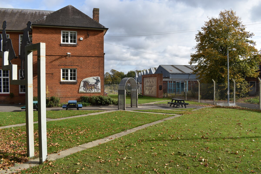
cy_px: 87
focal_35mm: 27
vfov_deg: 47.9
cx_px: 130
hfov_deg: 67.4
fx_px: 196
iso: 100
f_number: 8
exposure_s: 1/250
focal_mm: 18
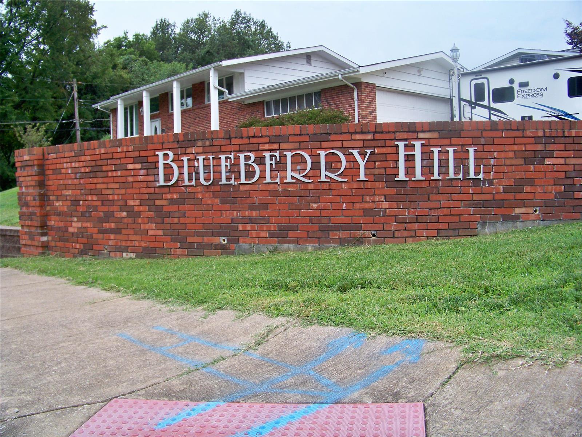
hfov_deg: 55.4
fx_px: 555
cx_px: 291
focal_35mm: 33
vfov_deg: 42.9
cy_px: 218
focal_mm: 5.85
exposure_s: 1/80
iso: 80
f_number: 2.8
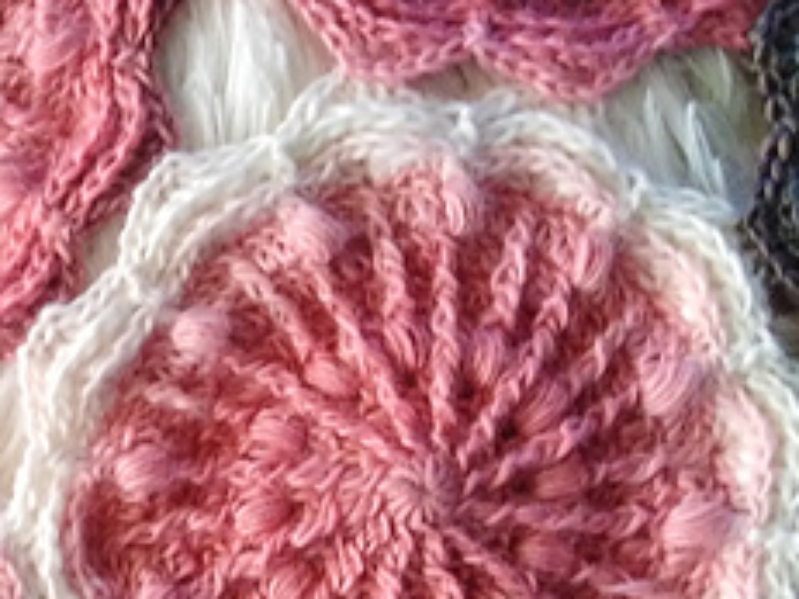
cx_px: -197
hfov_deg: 24.2
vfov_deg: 20.1
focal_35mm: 72
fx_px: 1661
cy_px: 512
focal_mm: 3.46
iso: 351
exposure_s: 1/30
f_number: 2.2
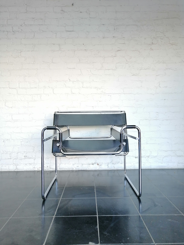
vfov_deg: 67.3
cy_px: 122
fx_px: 184
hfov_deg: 53.1
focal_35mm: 26
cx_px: 92
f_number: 1.8
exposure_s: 1/33.3
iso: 80
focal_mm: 3.95
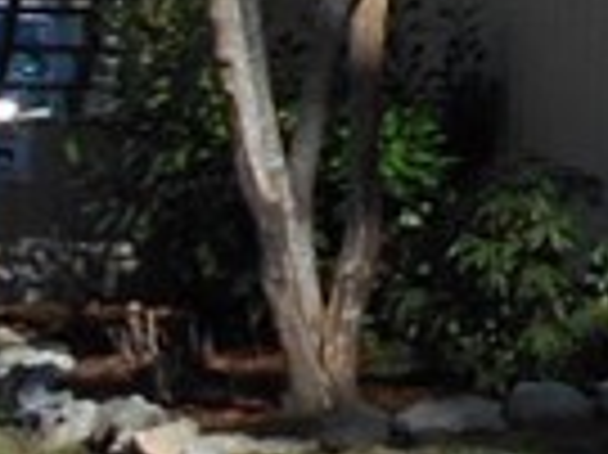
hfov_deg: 8.2
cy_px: -117
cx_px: 1671
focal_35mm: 213
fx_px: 3738
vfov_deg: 6.9
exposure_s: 1/1000
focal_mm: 5.1
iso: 80
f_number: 3.4
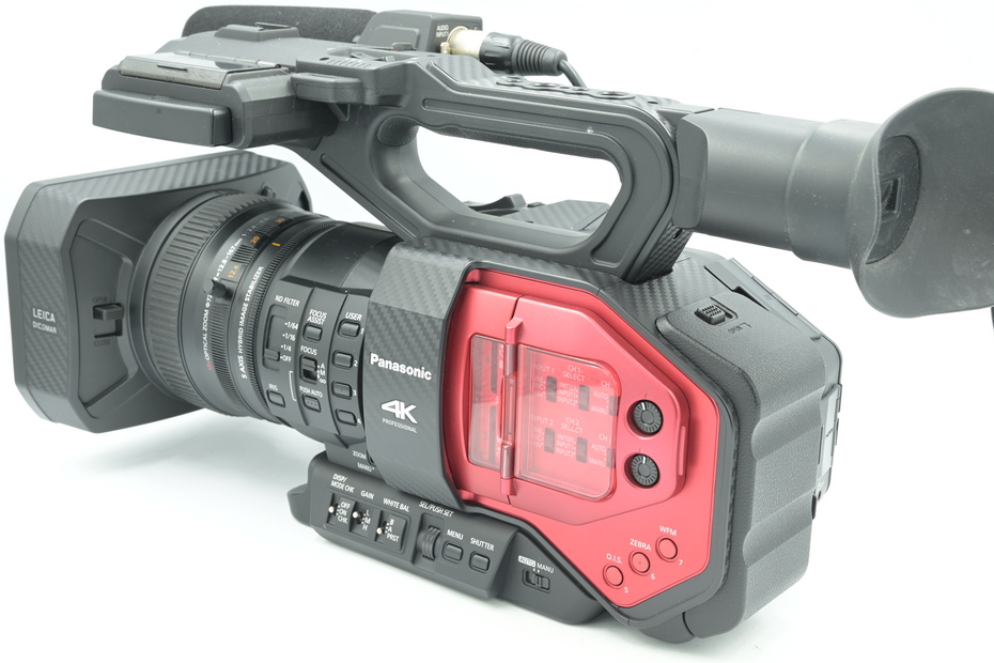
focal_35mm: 47
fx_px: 1298
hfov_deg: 41.9
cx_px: 497
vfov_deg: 28.6
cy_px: 332
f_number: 14
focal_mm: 47
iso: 200
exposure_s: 1/6
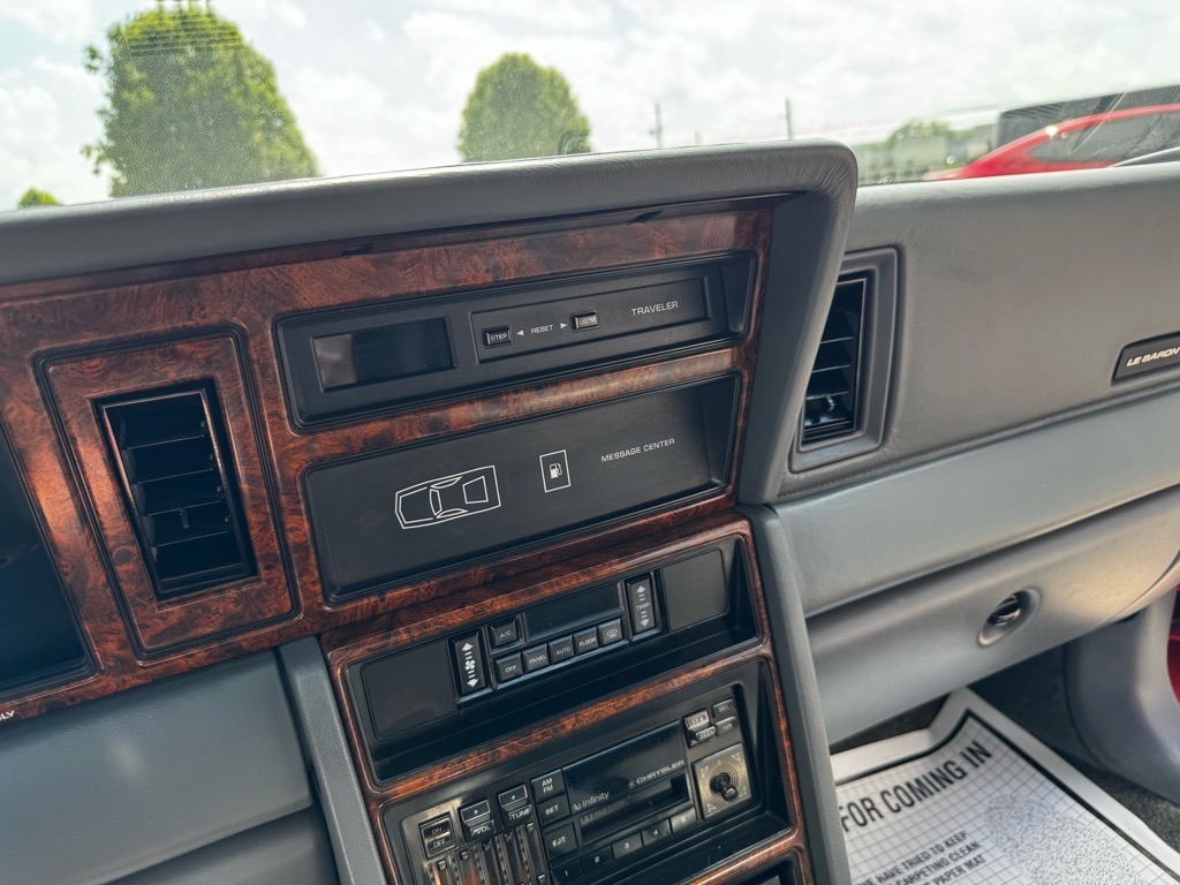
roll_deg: +6.3
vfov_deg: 56.8
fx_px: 818
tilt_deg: -14.6
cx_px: 590
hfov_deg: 71.6
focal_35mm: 24
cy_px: 442
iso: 80
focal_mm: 6.76
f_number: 1.78
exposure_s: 1/258
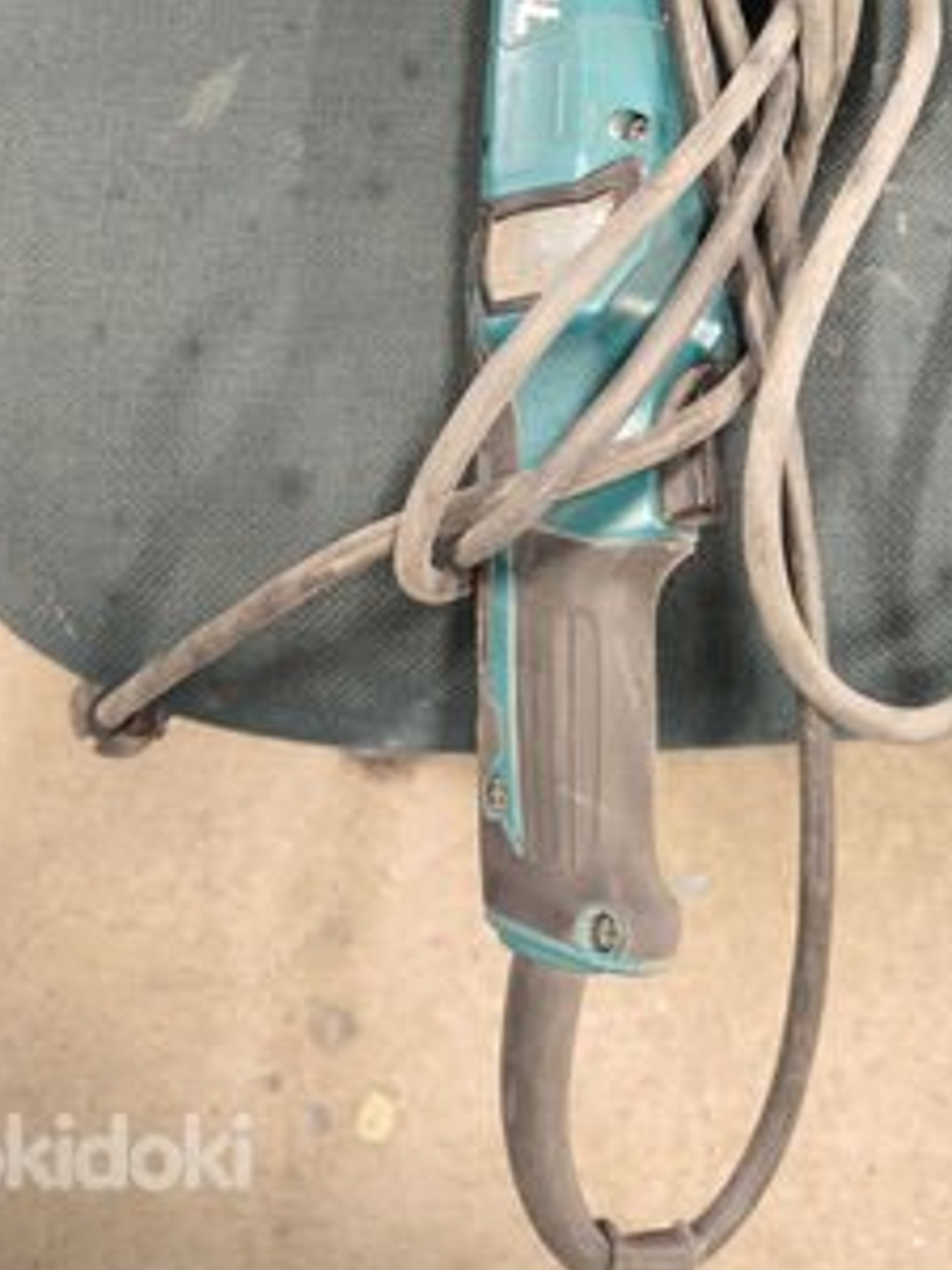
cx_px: 624
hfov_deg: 35.7
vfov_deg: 44.4
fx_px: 1467
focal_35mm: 40
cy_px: 241
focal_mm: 6.92
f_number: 1.9
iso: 640
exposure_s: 1/25
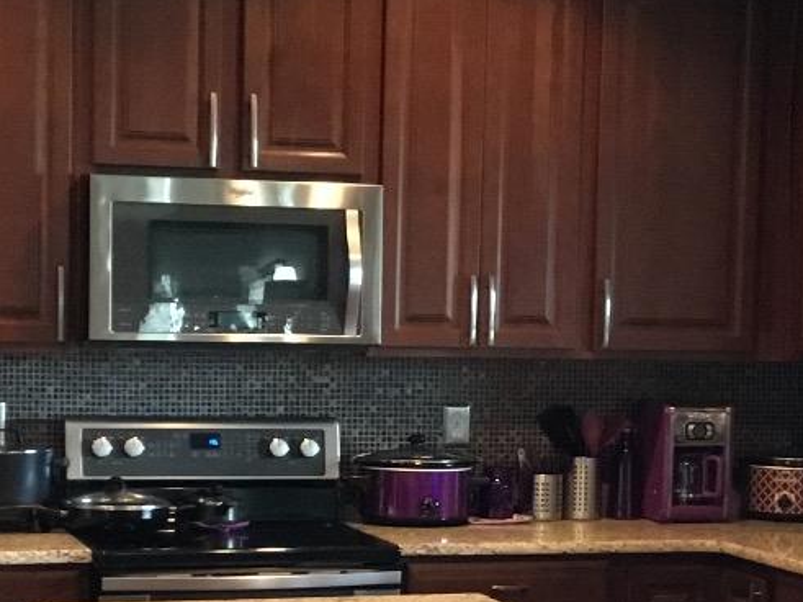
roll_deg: -0.8
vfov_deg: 16.2
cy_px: 448
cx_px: 406
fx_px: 2110
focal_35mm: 91
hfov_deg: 21.5
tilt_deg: -4.5
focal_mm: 3.3
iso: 250
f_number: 2.4
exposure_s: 1/15
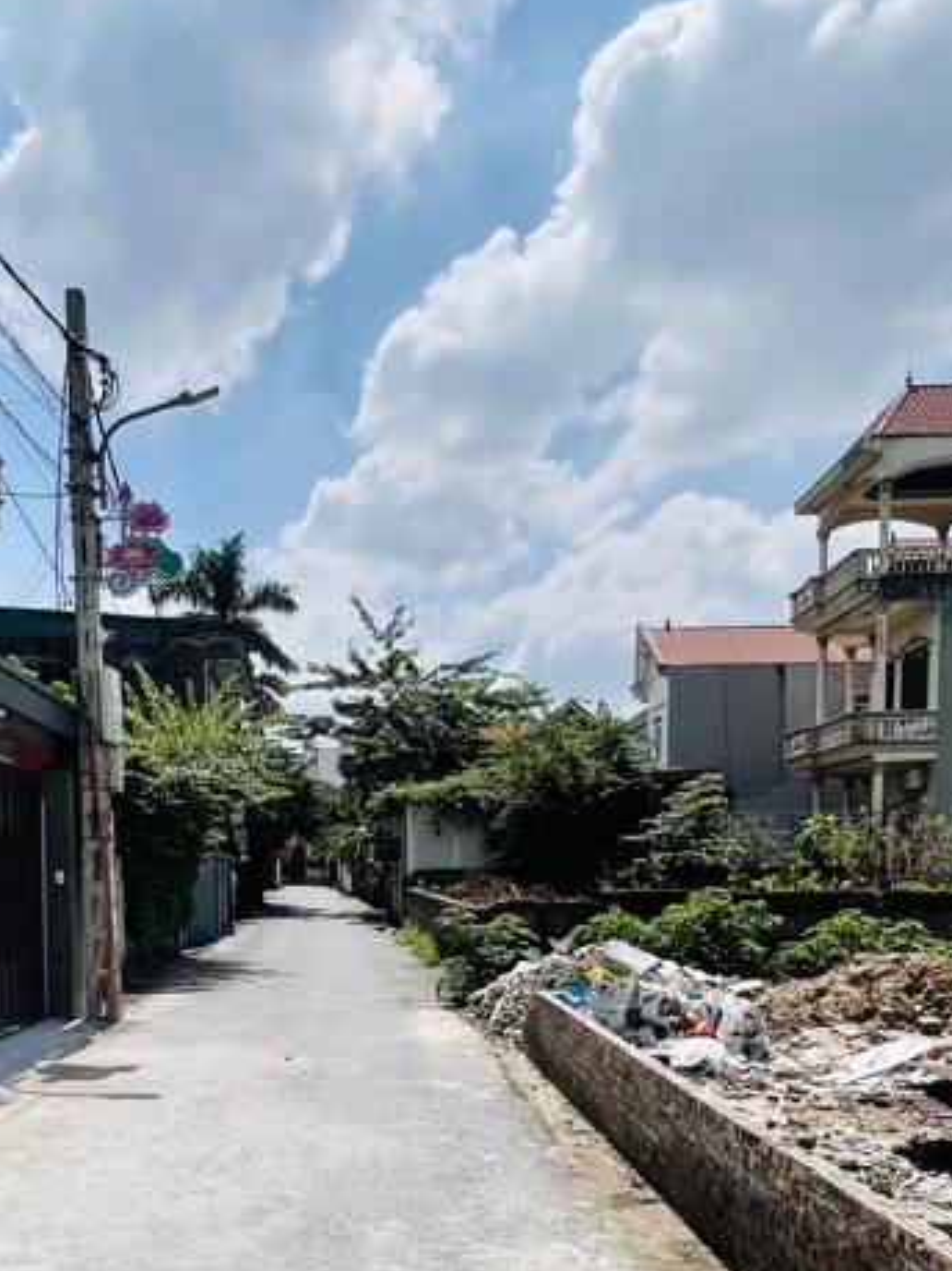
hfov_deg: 47.7
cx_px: 351
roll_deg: +1.1
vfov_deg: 58.6
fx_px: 1064
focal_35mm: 29
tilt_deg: -3.4
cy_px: 947
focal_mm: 1.57
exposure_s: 1/3922
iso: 40
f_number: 1.8
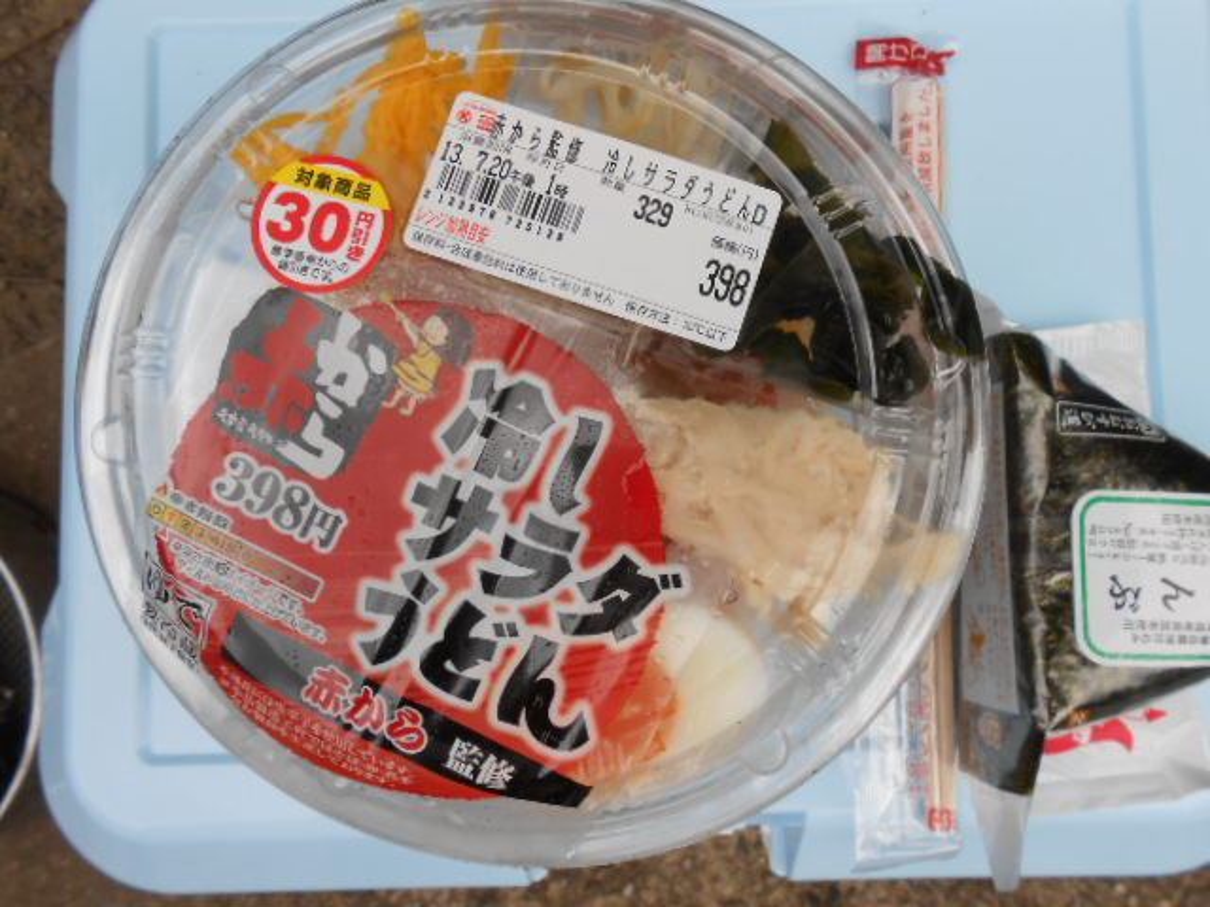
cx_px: 605
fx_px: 909
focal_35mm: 26
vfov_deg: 53.1
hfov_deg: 67.3
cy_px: 454
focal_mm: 4.6
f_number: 3.5
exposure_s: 1/400
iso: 80
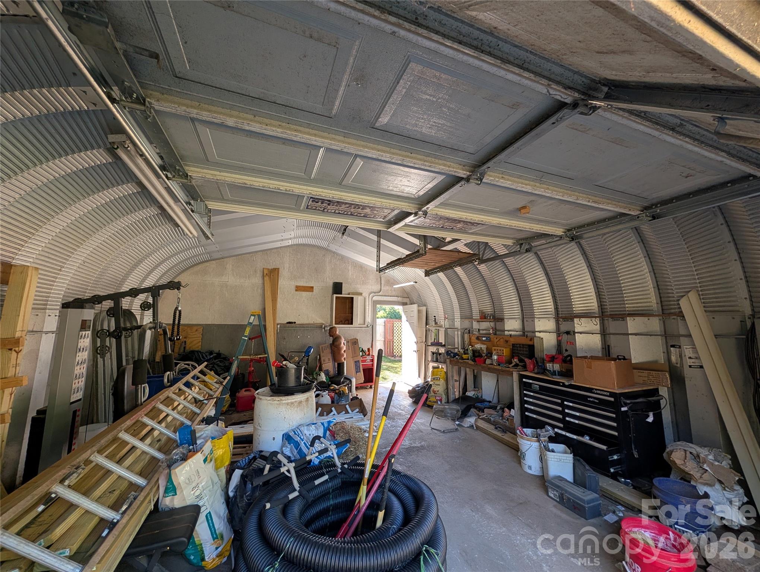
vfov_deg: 94.6
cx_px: 380
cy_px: 286
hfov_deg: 110.5
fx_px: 264
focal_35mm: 12
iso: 53
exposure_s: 1/186
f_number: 1.7
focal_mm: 2.02
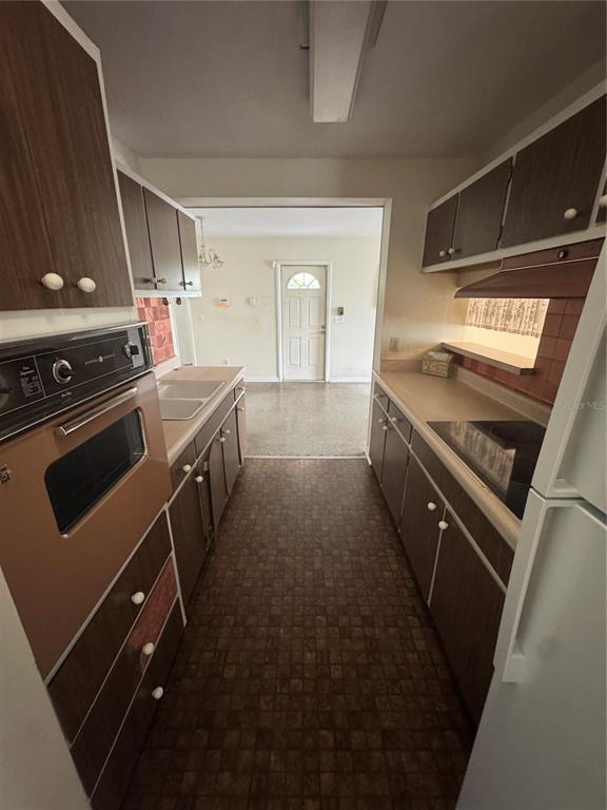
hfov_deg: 85.7
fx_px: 327
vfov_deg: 102.1
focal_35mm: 14
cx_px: 304
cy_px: 405
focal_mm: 2.22
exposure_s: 1/60
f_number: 2.2
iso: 640
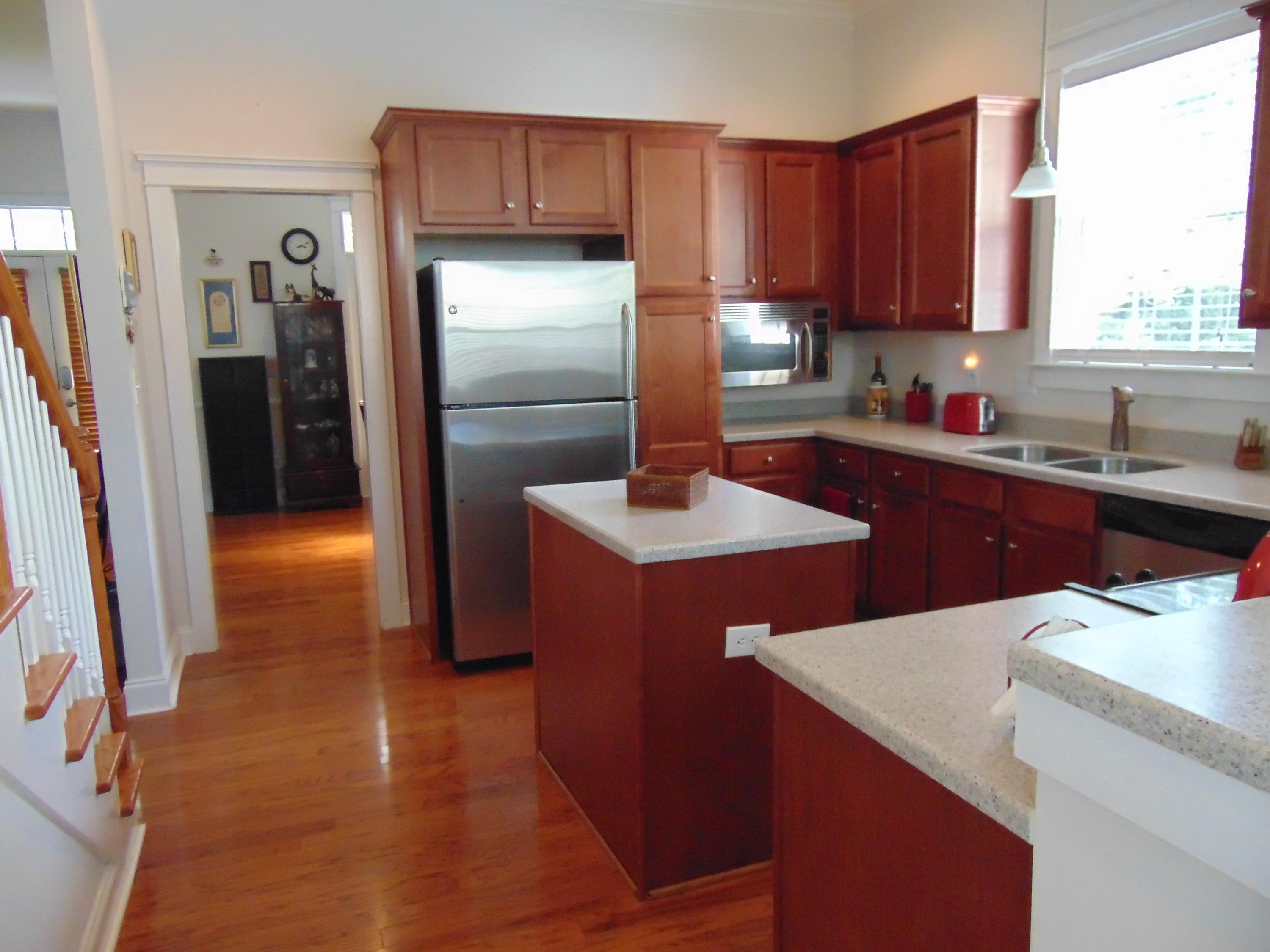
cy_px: 476
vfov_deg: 54.9
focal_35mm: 25
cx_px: 635
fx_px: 917
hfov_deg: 69.4
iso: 640
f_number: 3
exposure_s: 1/60
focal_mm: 4.5
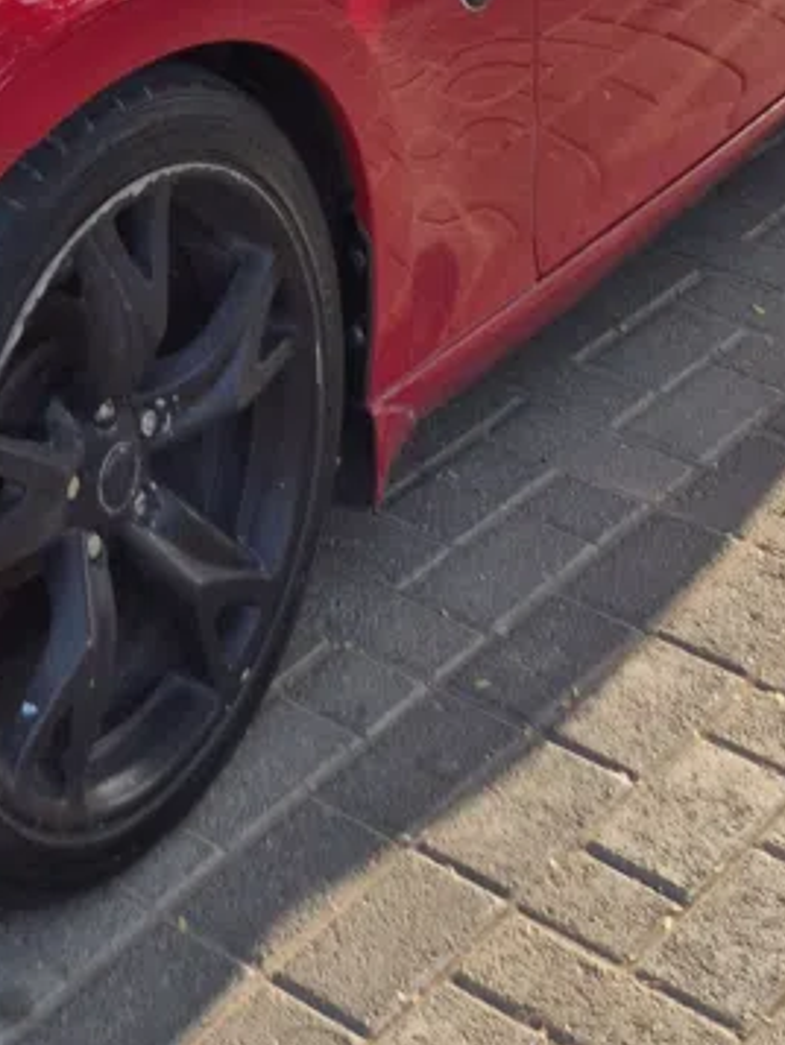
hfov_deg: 16.1
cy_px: -581
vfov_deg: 19.1
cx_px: -173
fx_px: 2659
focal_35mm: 88
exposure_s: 1/754
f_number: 1.8
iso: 25
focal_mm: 5.4
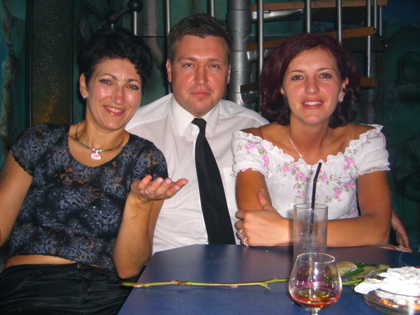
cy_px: 158
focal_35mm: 38
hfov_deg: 49.0
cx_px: 210
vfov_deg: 37.7
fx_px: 461
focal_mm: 7.9
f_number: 2.8
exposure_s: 1/60
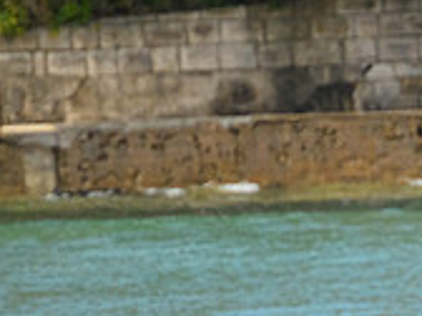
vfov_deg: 0.6
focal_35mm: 2650
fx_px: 32306
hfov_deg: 0.7
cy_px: 473
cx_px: 686
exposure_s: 1/3200
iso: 2000
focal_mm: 800
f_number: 11
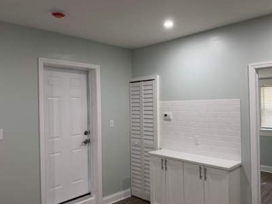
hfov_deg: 61.5
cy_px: 102
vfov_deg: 48.3
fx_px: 228
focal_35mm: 29
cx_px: 152
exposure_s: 1/120
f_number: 1.78
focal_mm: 6.76
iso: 200
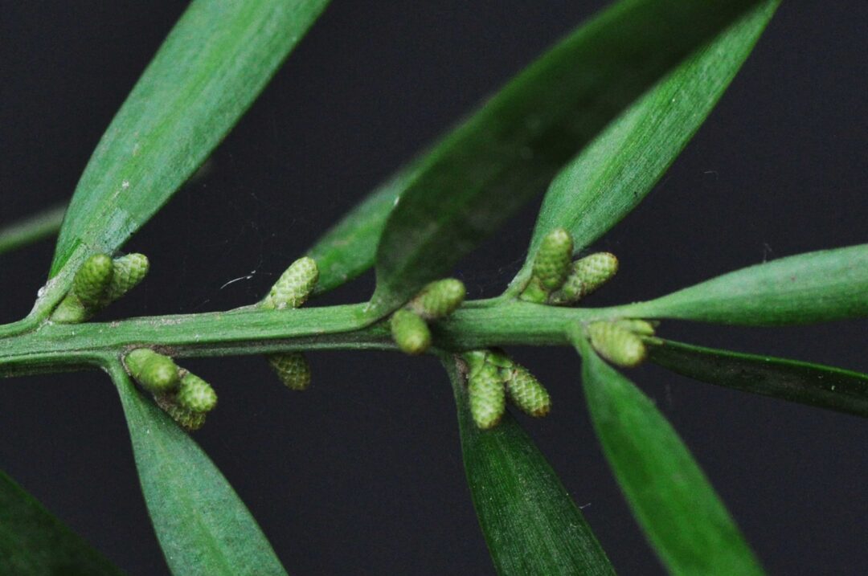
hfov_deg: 13.1
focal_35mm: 158
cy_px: 288
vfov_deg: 8.7
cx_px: 434
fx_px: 3792
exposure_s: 1/1000
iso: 800
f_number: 8
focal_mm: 105
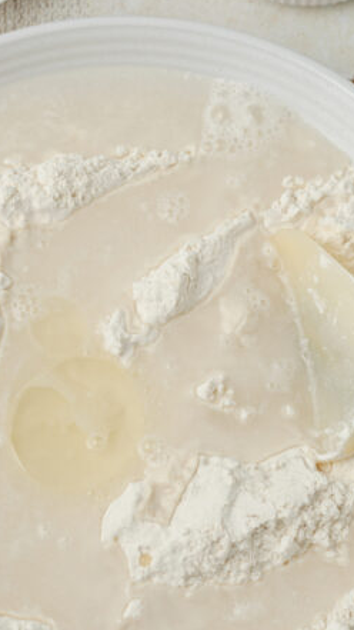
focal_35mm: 89
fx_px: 1485
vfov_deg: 23.9
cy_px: 390
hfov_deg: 13.5
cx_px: 90
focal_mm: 50
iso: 200
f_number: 6.3
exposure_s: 1/30
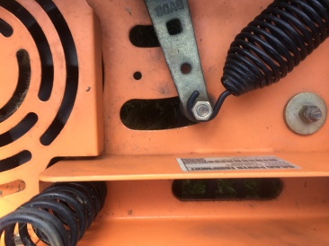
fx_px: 275
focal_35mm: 29
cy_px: 123
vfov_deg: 48.2
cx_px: 164
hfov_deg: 61.7
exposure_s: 1/60
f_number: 2.2
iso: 25
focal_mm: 4.15
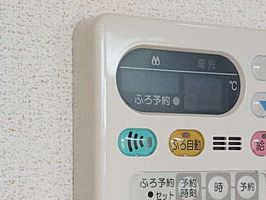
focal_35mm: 48
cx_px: 178
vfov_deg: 29.1
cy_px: 177
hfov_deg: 39.2
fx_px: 369
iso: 50
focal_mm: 5.23
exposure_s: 1/60
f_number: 1.8
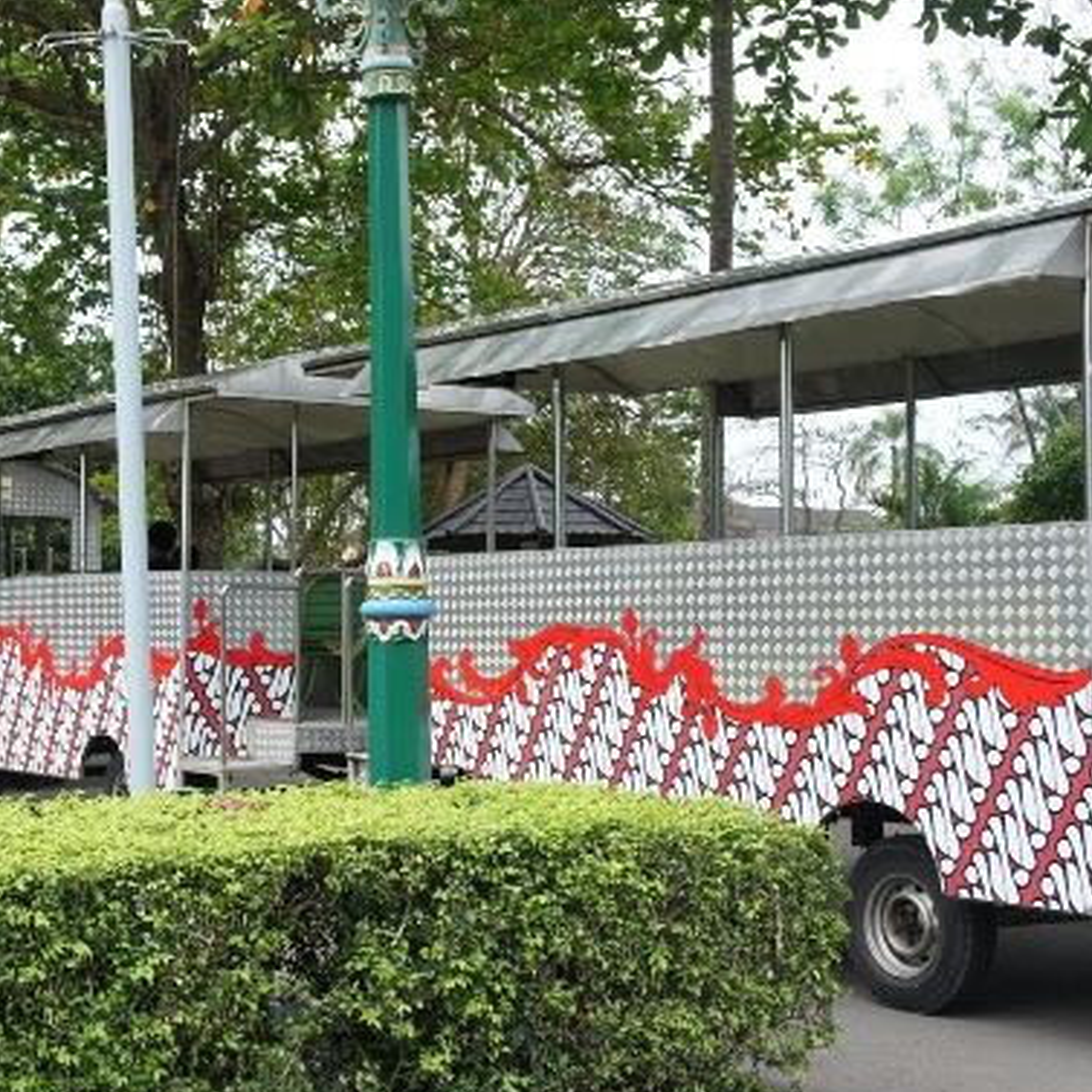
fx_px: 2275
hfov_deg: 26.9
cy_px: 601
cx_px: 378
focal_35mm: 64
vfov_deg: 27.0
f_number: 7.1
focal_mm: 29
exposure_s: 1/250
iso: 320
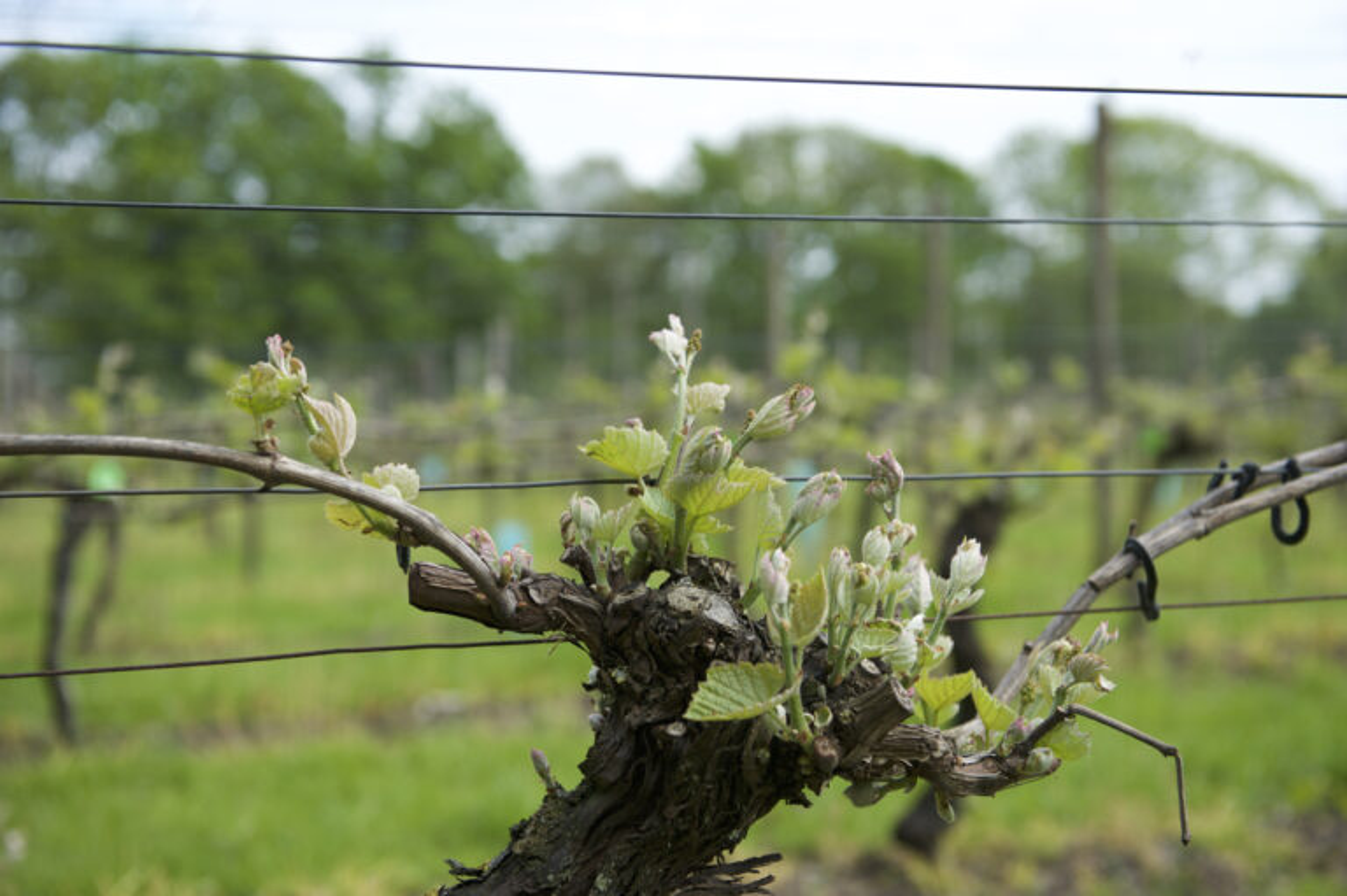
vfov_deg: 24.6
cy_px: 448
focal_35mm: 55
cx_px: 674
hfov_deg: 36.3
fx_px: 2057
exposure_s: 1/800
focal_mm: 55
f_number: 4
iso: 200
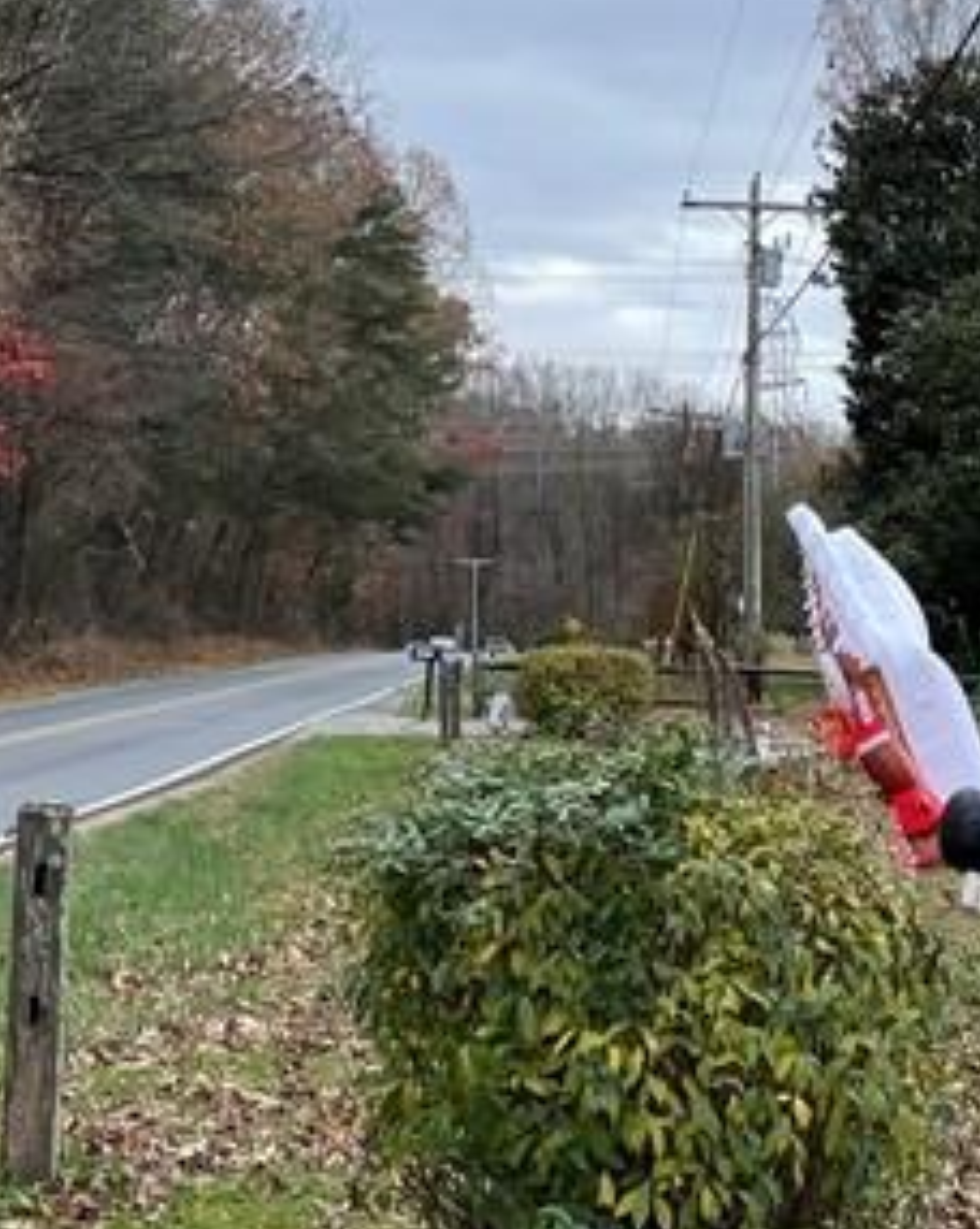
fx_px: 3306
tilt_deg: +10.3
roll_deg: -0.8
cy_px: 172
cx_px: 56
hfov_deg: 16.6
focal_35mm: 91
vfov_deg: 20.7
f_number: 1.6
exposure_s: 1/888
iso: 32
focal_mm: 4.2
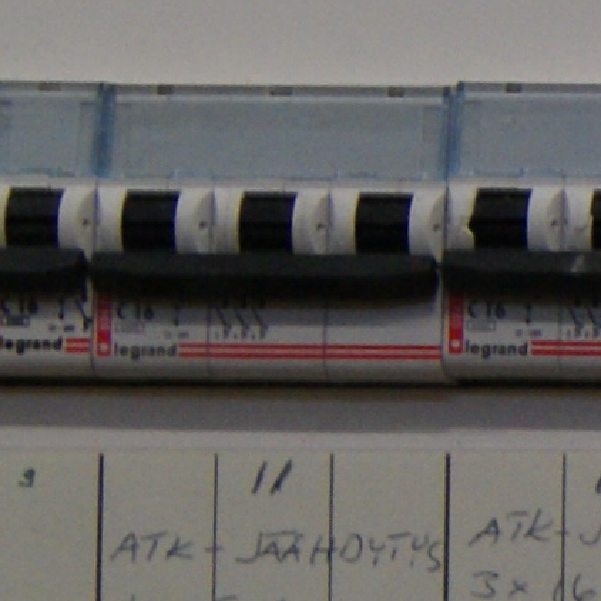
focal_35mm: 211
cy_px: 363
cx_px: 1594
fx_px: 4145
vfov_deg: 8.3
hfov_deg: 7.6
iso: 400
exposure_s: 1/20
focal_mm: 18
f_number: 3.5
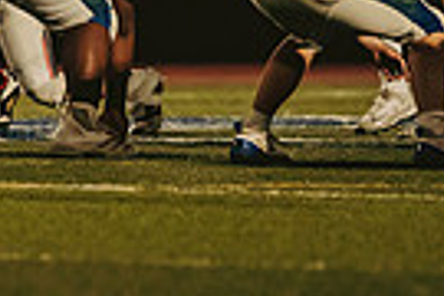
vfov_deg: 1.5
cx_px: -9
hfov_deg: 2.3
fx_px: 11284
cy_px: -123
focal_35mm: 915
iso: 2500
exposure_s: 1/1000
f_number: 2.8
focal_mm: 200
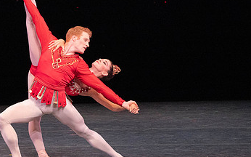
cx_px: 57
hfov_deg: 3.5
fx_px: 4069
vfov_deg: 2.2
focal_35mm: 595
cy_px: 43
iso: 16000
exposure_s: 1/500
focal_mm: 348
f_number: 11
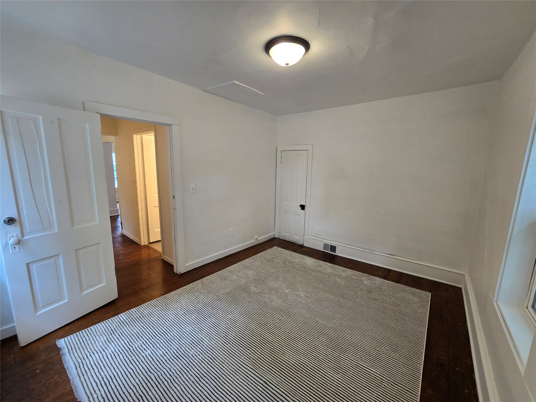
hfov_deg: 106.2
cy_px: 201
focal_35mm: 13
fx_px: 201
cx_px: 268
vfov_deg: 89.9
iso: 125
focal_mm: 2.2
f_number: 2.2
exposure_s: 1/60
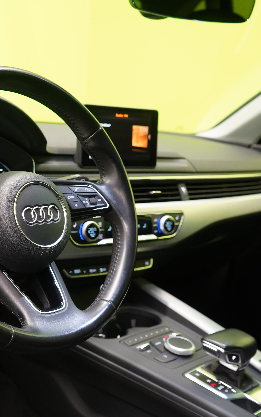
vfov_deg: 41.1
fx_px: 558
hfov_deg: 25.8
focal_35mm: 49
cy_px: 208
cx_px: 42
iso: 1250
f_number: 5
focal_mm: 32
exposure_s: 1/20
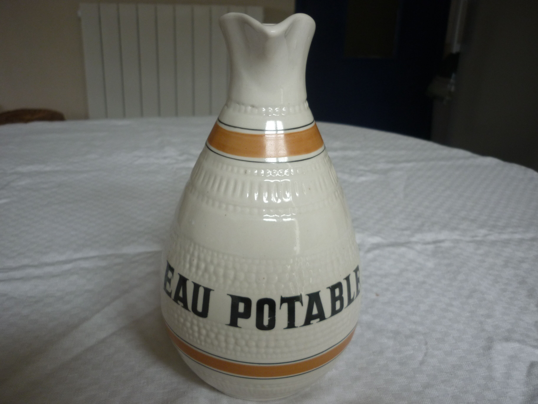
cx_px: 269
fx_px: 513
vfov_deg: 42.9
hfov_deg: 55.4
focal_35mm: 33
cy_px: 202
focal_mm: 5.5
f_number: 2.8
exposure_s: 1/30
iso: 125
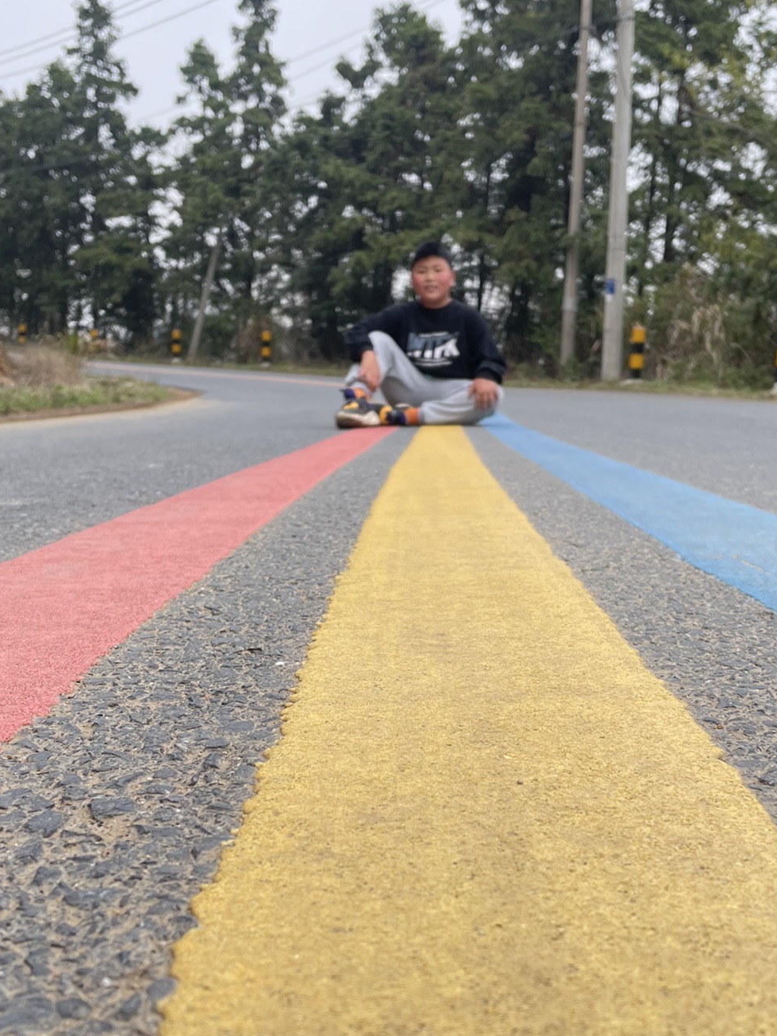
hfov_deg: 35.9
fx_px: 1197
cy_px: 611
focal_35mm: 40
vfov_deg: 46.6
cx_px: 411
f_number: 1.6
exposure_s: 1/321
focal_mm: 4.2
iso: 32
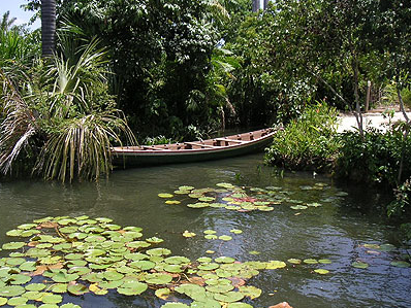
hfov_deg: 43.8
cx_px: 192
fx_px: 511
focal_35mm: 43
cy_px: 159
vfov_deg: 33.6
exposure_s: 1/750
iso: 50
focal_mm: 6
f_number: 2.8
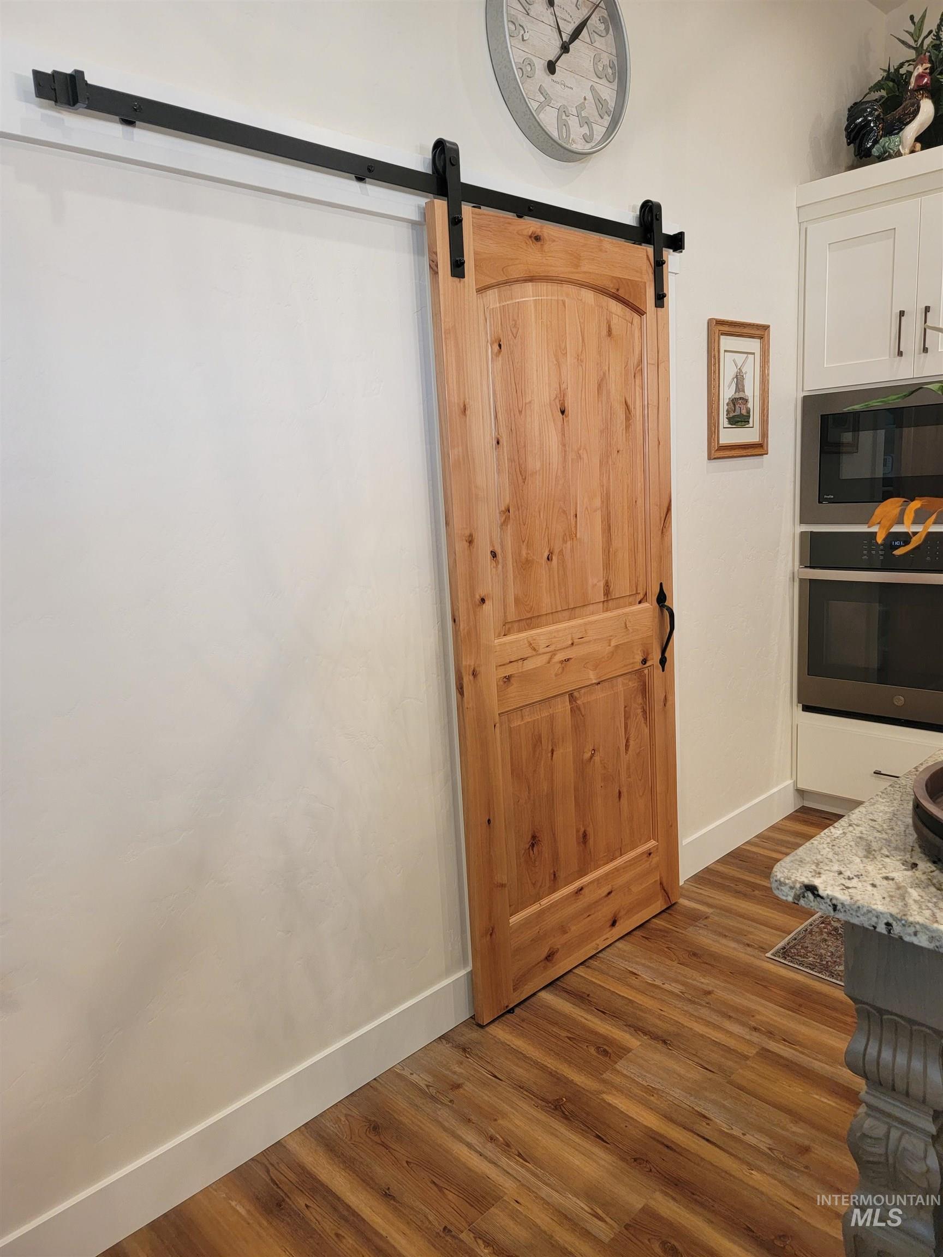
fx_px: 872
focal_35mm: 24
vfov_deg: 71.6
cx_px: 472
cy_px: 628
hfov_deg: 56.8
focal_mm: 6.7
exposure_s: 1/120
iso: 250
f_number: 1.8
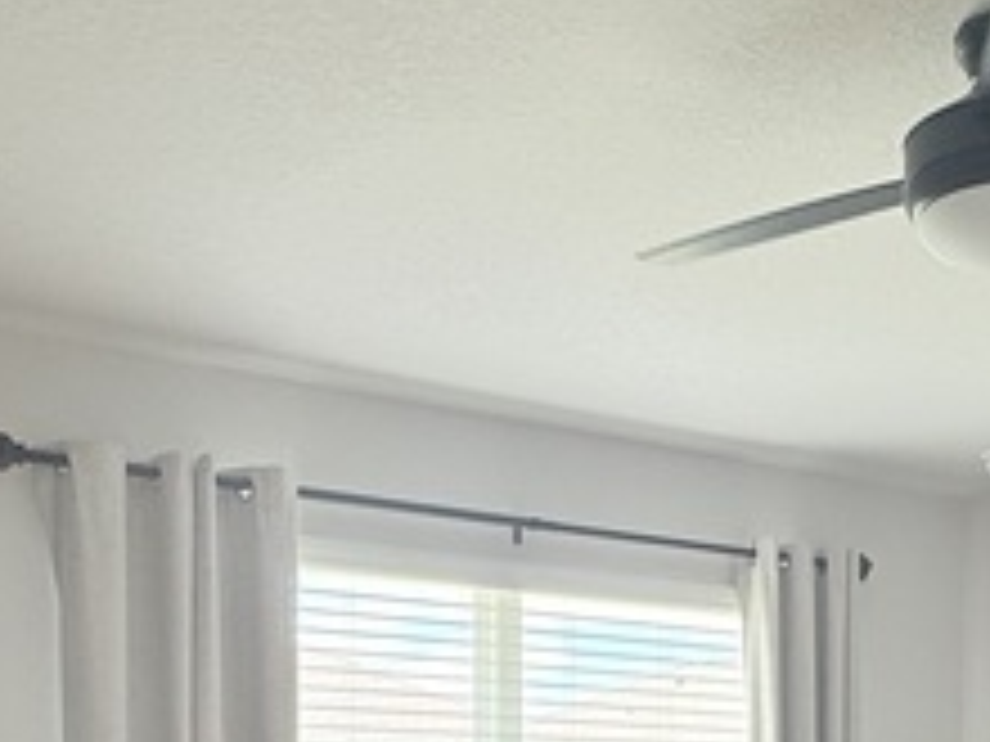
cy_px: 890
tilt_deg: -1.8
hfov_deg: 36.6
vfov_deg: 25.6
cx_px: 742
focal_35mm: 51
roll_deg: -0.4
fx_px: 1459
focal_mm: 2.22
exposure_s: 1/120
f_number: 2.2
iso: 80
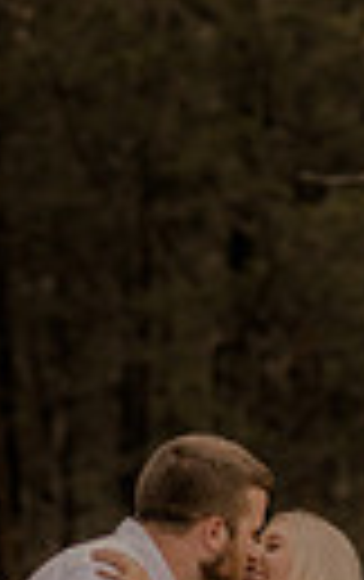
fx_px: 2816
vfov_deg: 11.7
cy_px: 360
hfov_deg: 7.4
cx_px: 351
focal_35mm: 178
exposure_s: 1/250
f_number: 2.2
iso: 200
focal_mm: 50
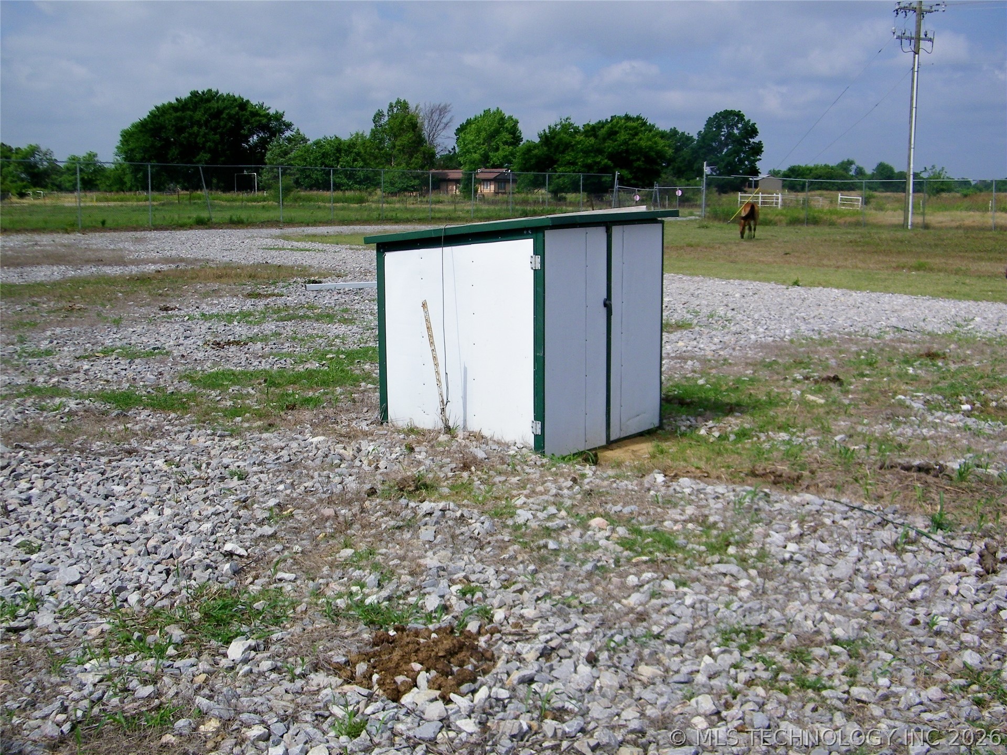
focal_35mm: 39
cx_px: 504
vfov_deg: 36.8
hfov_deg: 47.9
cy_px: 378
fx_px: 1135
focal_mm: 6.9
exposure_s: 1/400
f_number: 7.6
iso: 80
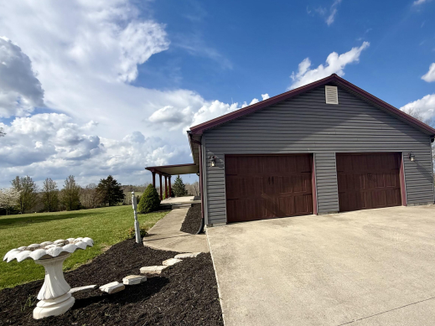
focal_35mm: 18
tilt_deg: +1.8
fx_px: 226
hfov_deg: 86.4
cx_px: 266
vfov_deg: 71.5
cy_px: 175
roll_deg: +3.8
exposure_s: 1/2506
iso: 50
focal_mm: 2.22
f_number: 2.2
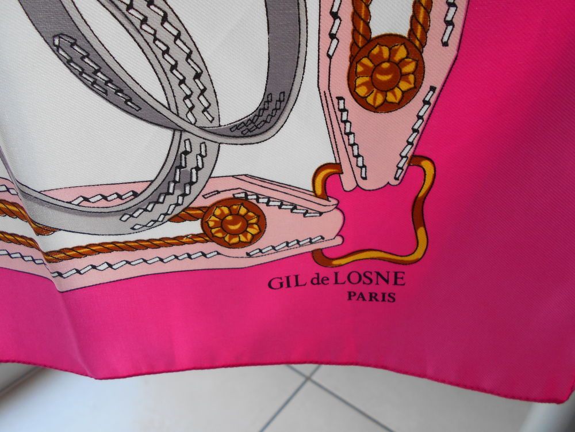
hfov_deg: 67.3
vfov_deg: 53.1
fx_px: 432
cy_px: 216
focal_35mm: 26
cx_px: 288
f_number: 3.2
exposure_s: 1/30
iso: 80
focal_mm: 4.6
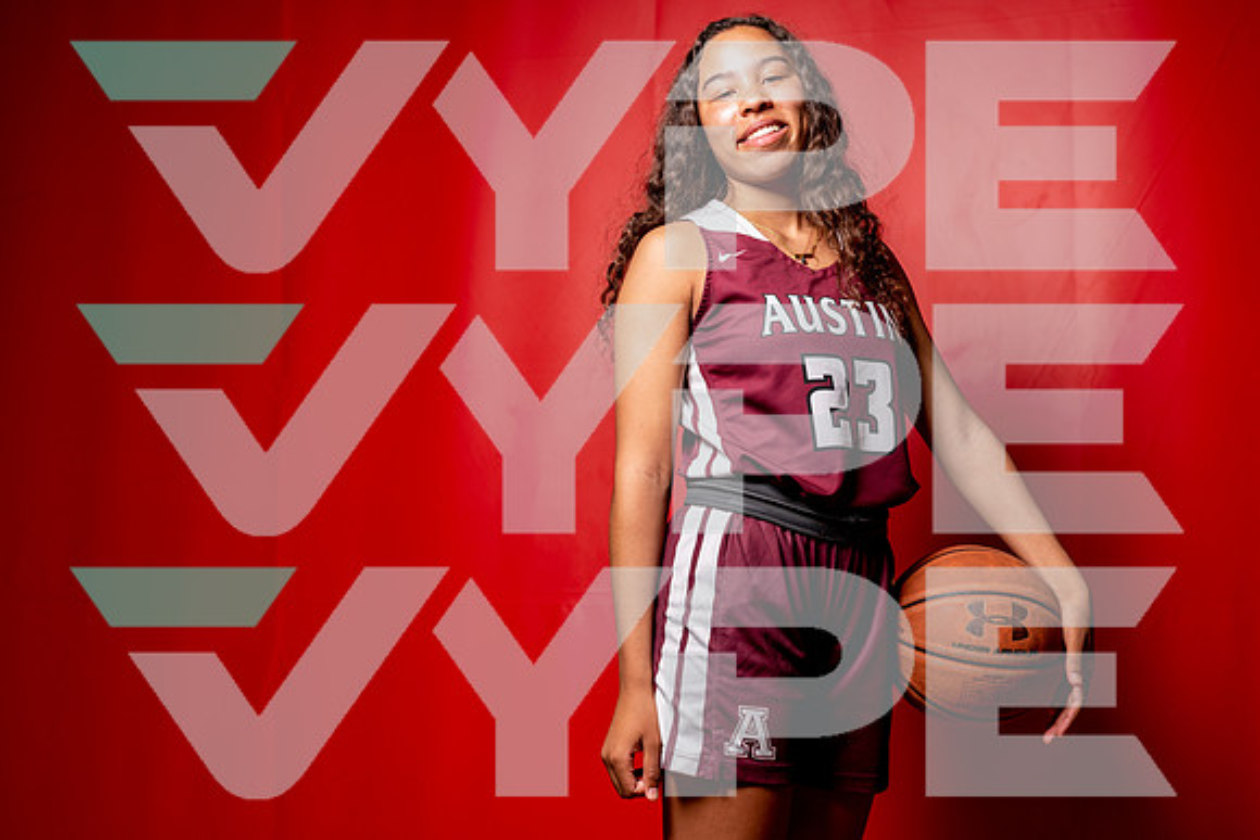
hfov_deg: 45.4
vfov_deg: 31.2
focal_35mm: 43
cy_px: 420
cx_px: 630
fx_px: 1505
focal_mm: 43
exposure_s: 1/125
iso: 100
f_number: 5.6
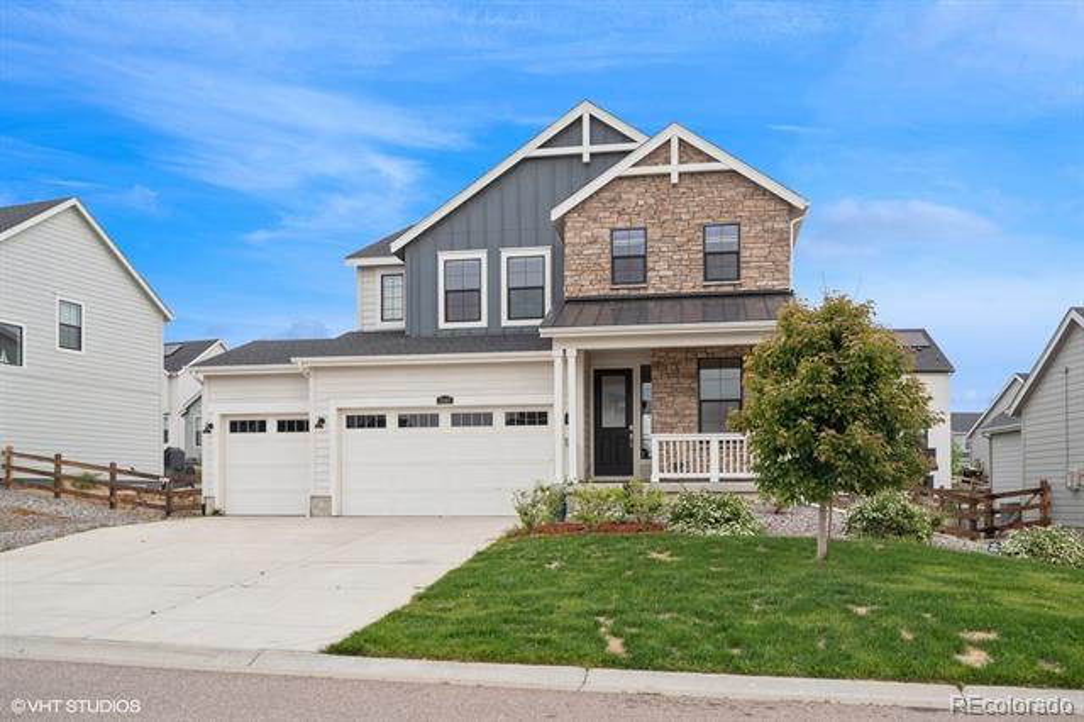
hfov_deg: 60.3
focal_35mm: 31
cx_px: 542
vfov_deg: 42.3
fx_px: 933
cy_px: 361
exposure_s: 1/500
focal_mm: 31
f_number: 8
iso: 400
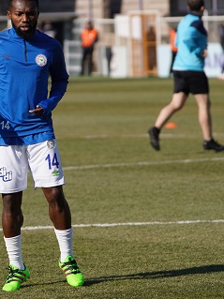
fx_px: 3030
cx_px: 25
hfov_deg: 4.2
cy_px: 141
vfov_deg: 5.6
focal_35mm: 351
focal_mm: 194
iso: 320
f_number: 5.6
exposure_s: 1/2000
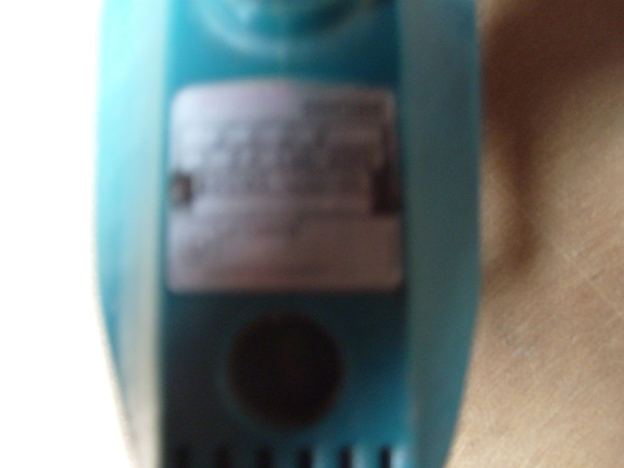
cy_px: 234
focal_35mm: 35
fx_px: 631
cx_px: 312
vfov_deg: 40.7
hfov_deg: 52.6
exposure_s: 1/4
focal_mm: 5.8
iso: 200
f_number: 2.8
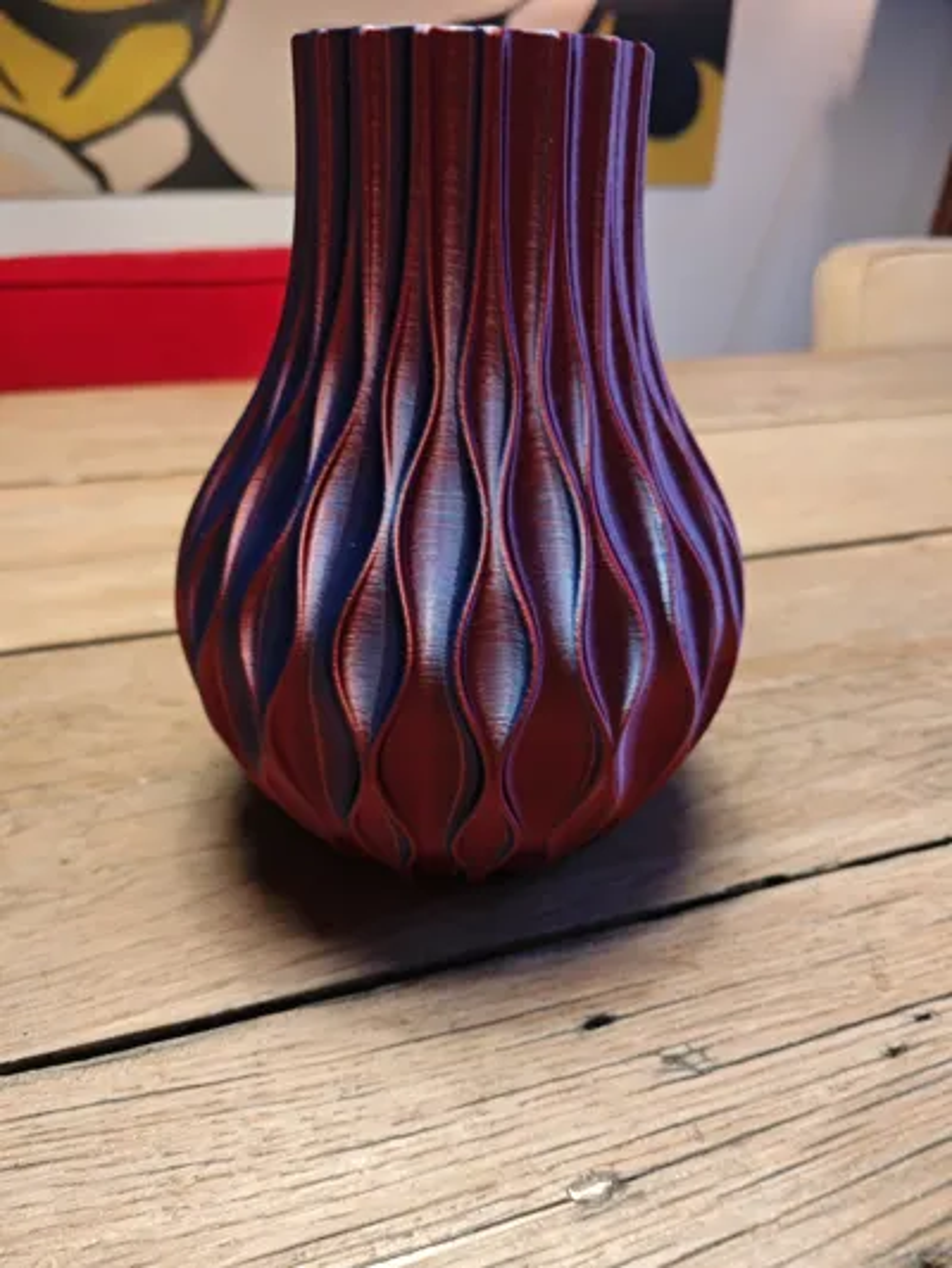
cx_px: 476
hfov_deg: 58.9
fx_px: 843
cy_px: 634
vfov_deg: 73.9
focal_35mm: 23
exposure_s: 1/25
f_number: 1.8
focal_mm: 5.43
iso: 500
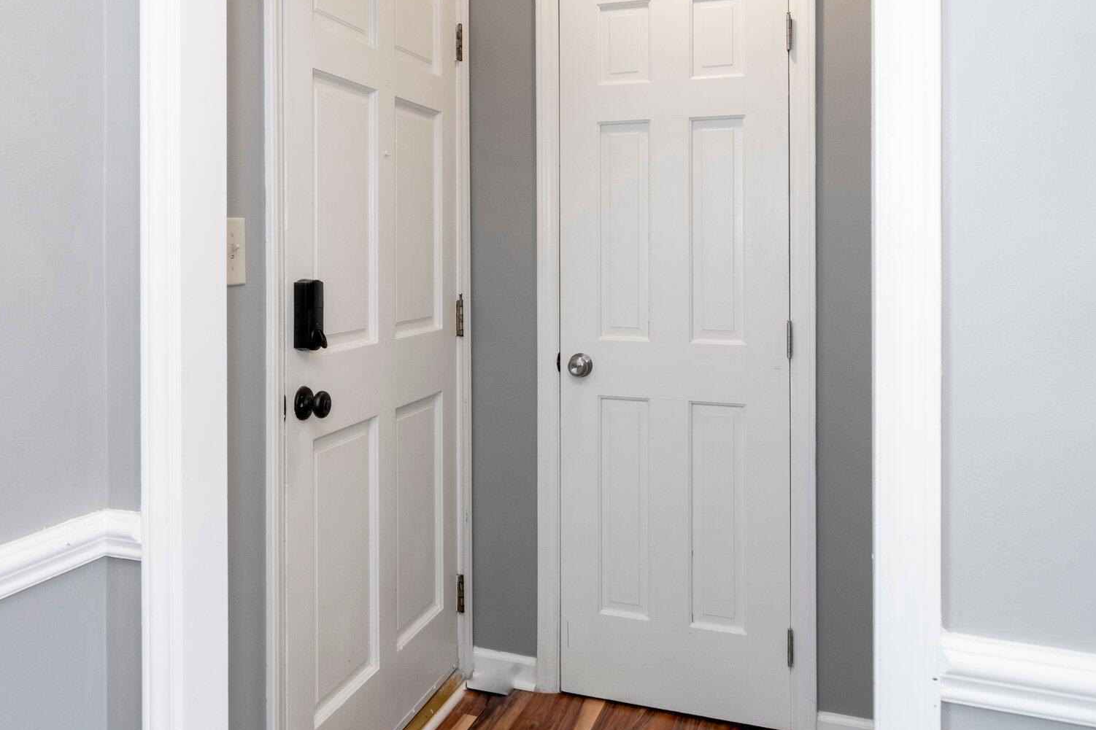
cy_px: 268
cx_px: 438
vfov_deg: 43.2
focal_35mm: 30
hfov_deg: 61.4
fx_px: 913
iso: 640
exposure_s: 1/5
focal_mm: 22
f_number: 11
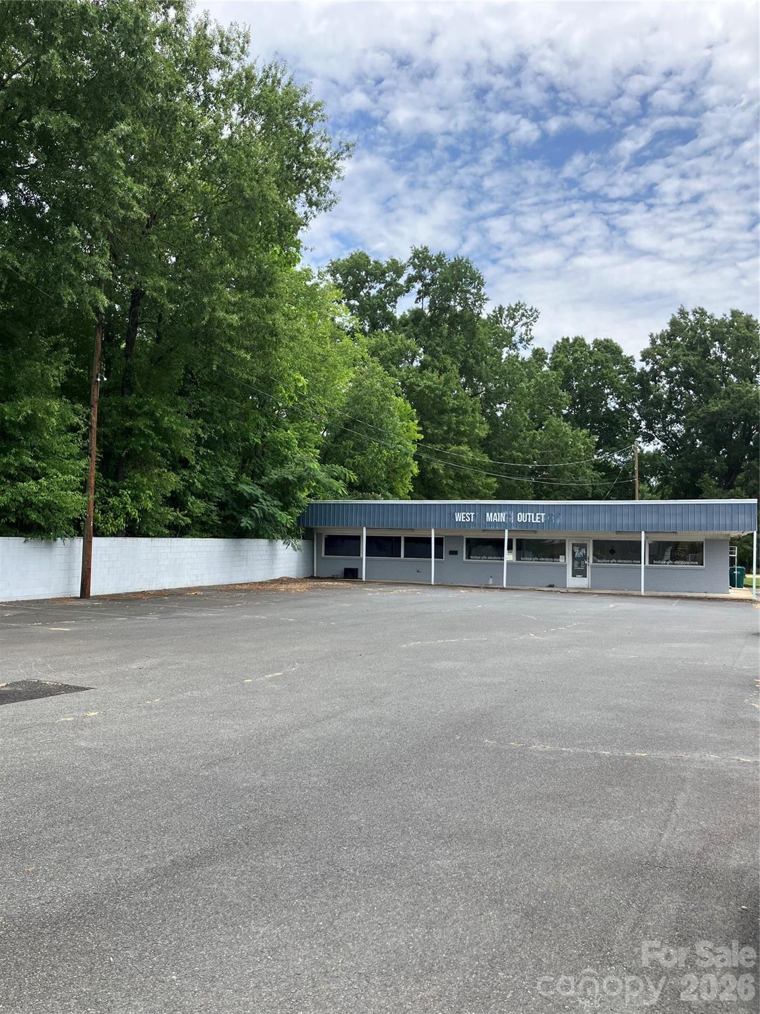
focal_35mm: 28
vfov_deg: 63.4
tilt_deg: +3.4
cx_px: 380
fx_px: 820
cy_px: 507
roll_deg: -0.3
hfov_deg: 49.7
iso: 32
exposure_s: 1/1567
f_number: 1.8
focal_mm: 3.99
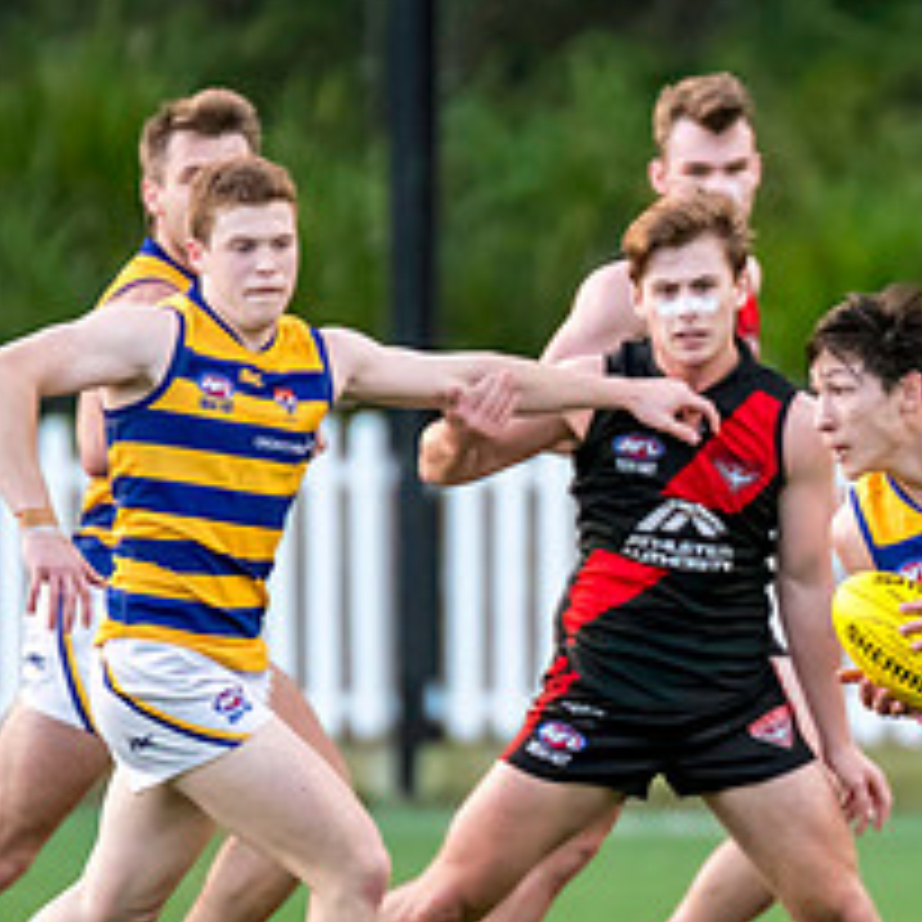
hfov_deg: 1.2
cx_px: 1142
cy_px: 675
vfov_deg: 1.2
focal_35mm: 1447
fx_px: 43604
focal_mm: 420
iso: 3200
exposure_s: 1/1250
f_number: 4
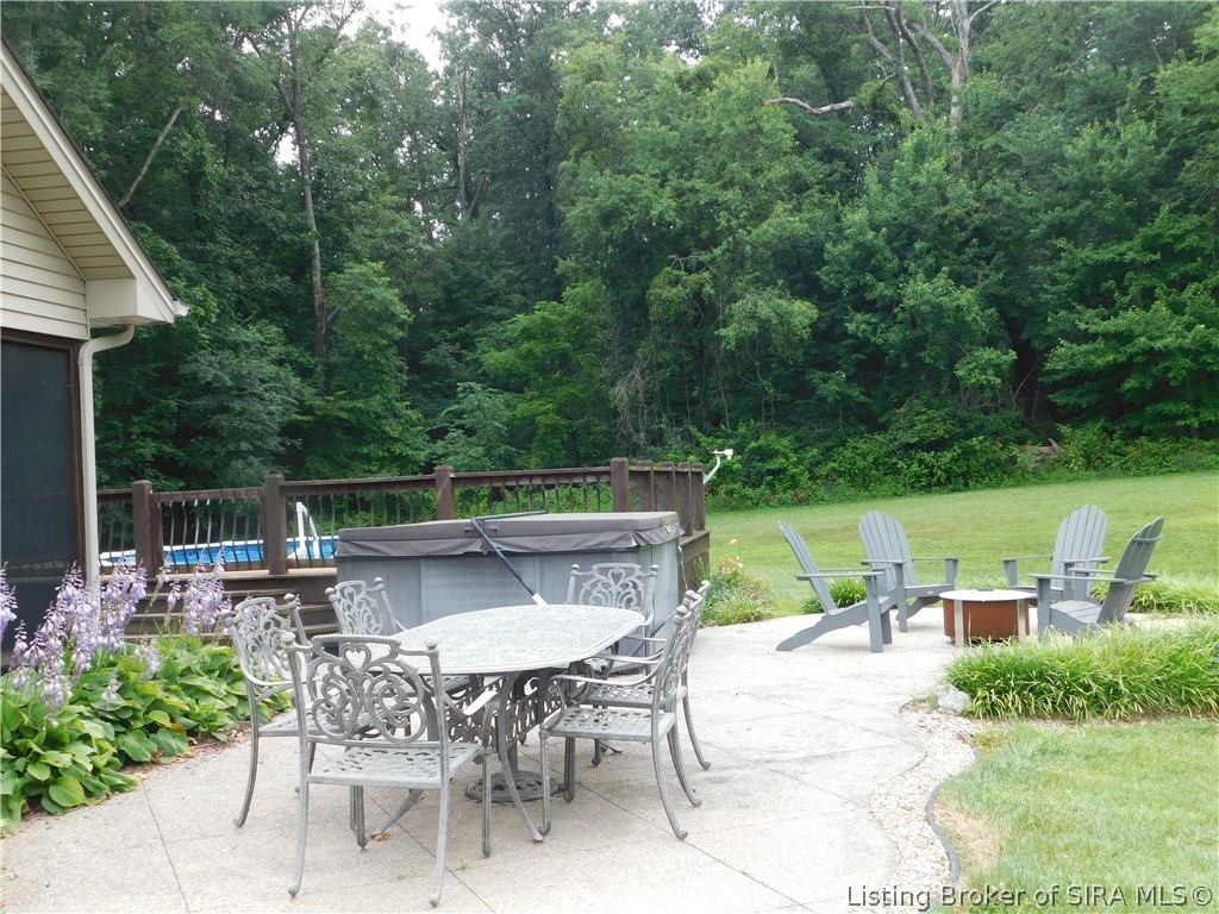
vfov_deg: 39.7
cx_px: 610
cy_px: 457
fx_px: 1268
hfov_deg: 51.4
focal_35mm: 36
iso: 125
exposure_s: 1/200
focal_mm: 6.3
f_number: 3.5
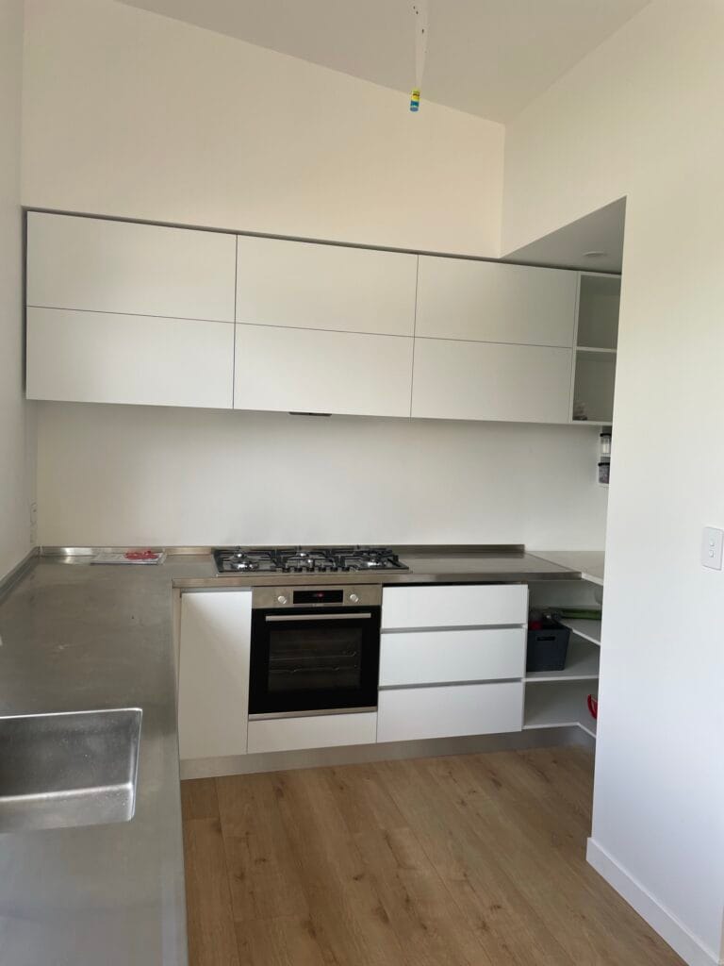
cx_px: 362
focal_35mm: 26
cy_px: 483
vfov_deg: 67.3
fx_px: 725
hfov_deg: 53.1
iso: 32
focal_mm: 4.2
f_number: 1.6
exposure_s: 1/170
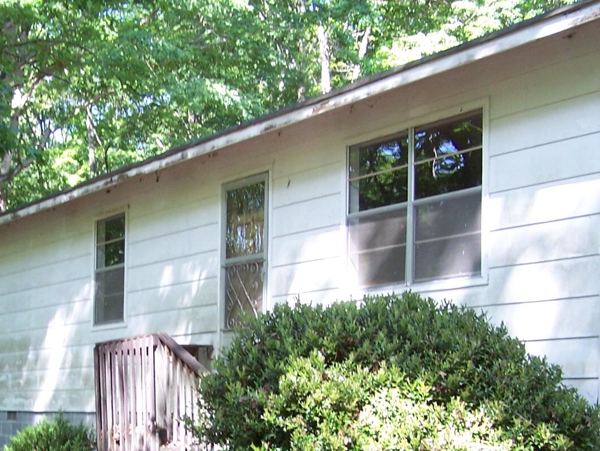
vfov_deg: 19.8
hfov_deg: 26.4
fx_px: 1266
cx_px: 163
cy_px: 393
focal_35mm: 73
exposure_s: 1/60
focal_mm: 6.3
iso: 80
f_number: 2.8
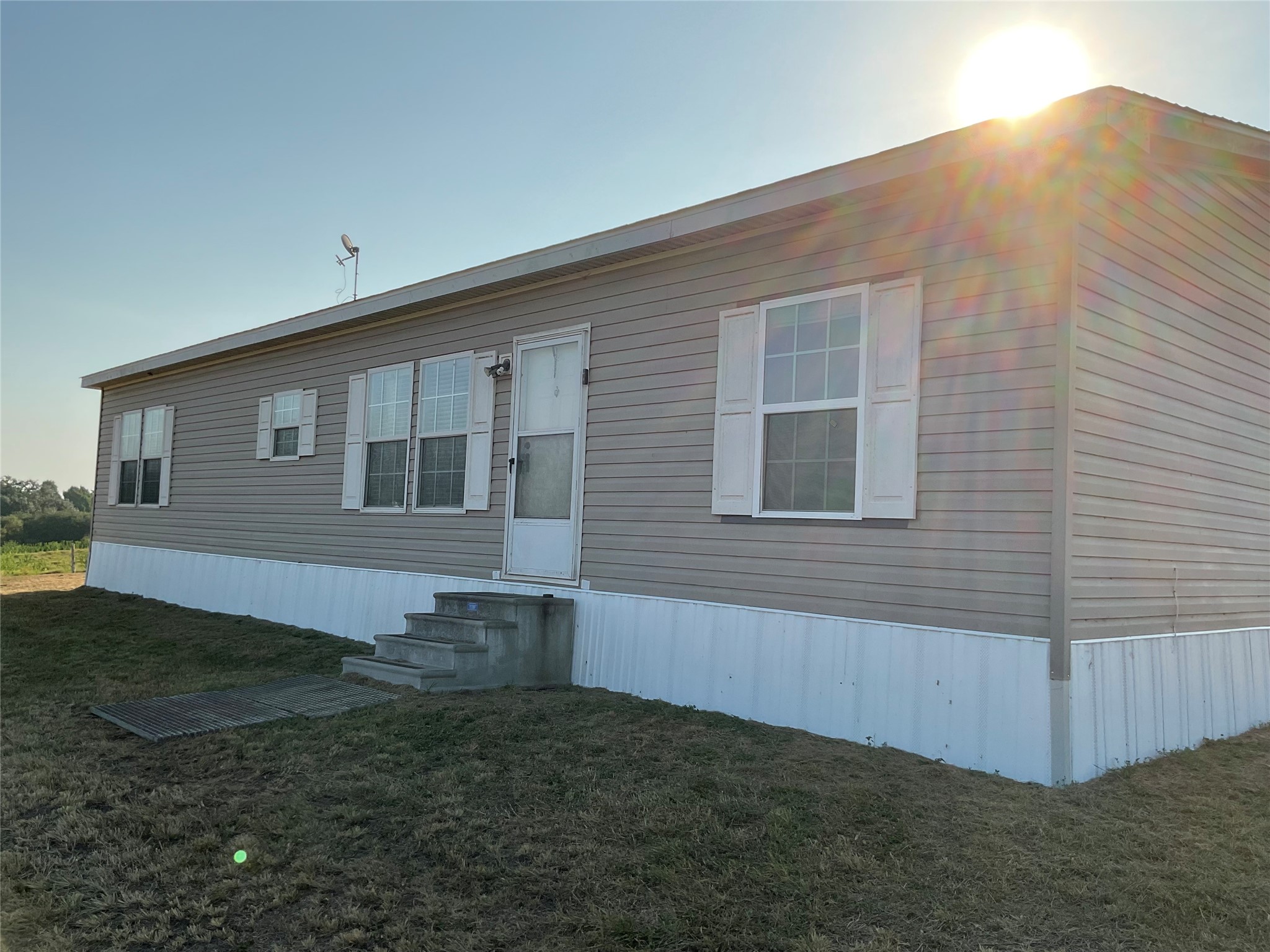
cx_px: 635
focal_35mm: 29
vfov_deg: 48.2
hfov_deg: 61.7
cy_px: 476
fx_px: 1064
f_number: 1.8
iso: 16
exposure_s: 1/2320
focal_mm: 3
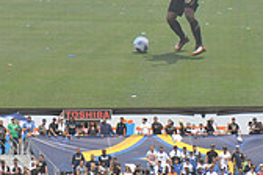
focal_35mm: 449
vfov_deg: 3.1
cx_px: 72
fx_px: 3280
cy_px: -9
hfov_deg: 4.6
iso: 320
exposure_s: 1/500
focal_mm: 130
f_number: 11
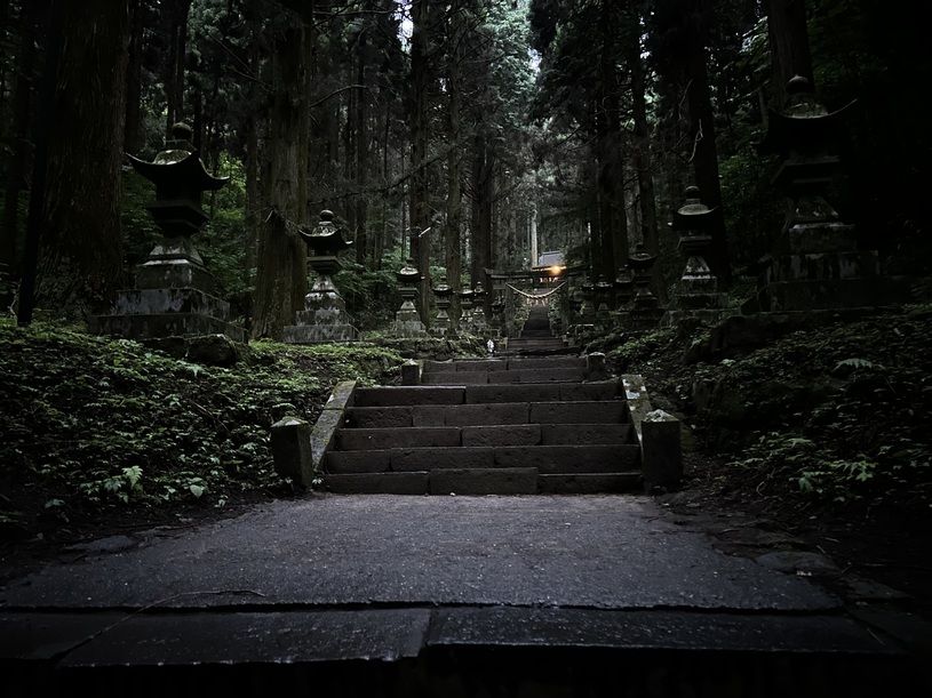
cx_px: 466
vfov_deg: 53.1
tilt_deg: +8.3
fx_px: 700
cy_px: 349
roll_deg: +1.4
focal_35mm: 26
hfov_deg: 67.3
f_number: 1.5
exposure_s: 1/9
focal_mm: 5.7
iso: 2500
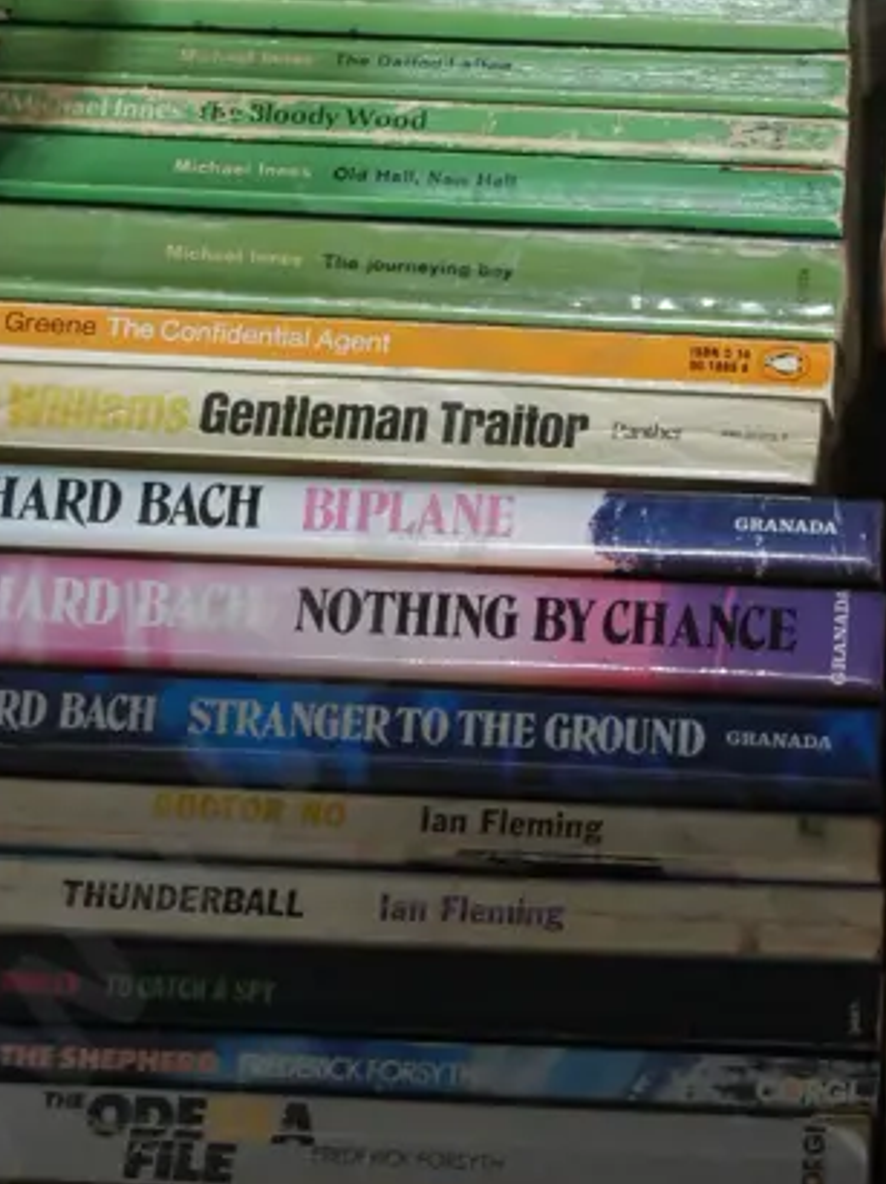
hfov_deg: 12.3
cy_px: 66
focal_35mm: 120
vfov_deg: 16.2
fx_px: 4099
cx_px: 765
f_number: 5.2
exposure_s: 1/60
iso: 1600
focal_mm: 24
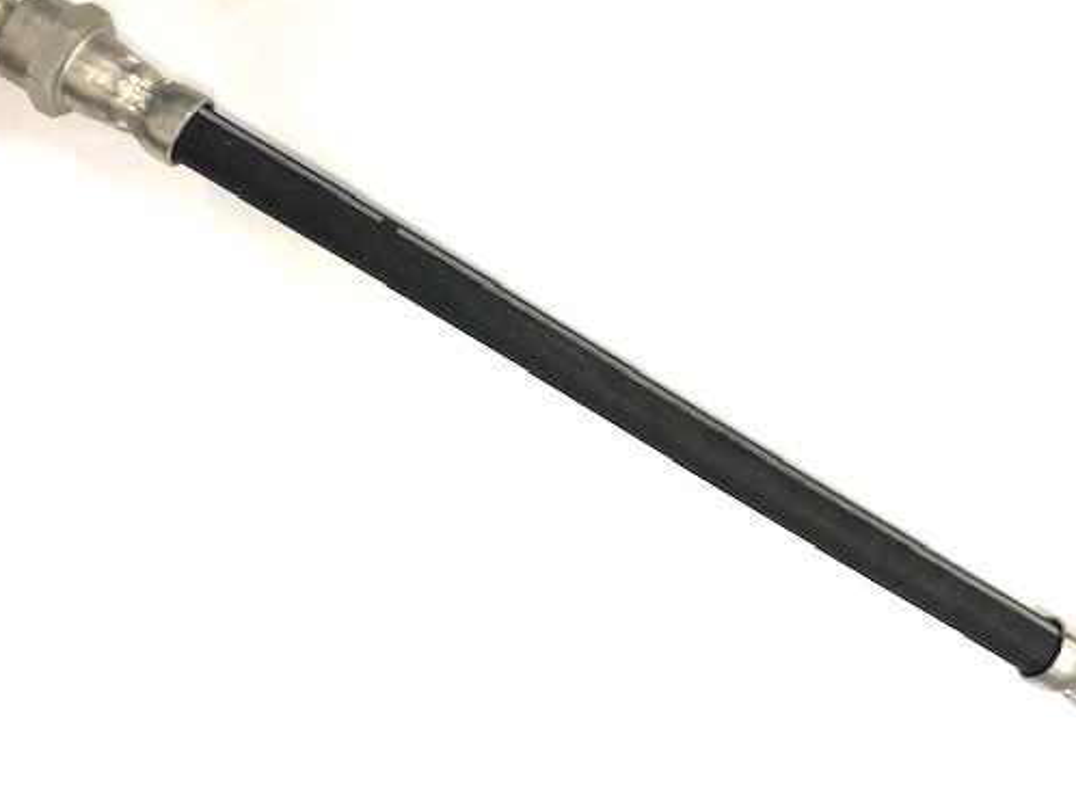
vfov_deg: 39.6
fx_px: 1118
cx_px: 594
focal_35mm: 36
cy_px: 372
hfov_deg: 51.3
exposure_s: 1/33
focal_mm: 3.99
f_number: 1.8
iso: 32
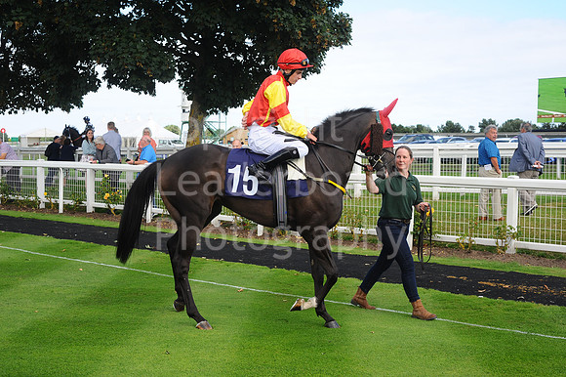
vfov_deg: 27.0
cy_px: 188
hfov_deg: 39.6
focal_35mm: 50
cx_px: 283
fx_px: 786
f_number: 5.6
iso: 400
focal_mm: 50
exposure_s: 1/640
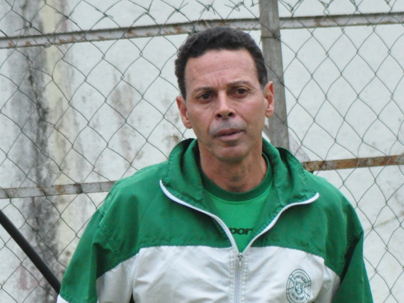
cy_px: 152
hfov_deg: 5.8
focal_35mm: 342
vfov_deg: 4.3
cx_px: 203
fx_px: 3992
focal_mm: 210
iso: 2000
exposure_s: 1/500
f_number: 13
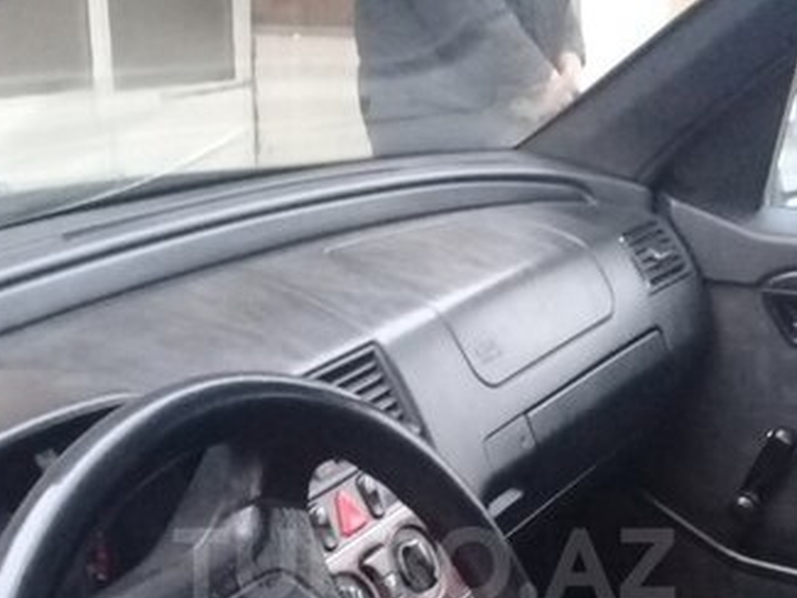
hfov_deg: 30.7
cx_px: 424
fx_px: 1451
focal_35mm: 63
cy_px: 565
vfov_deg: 22.6
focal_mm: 3.3
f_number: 2.2
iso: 400
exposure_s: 1/17
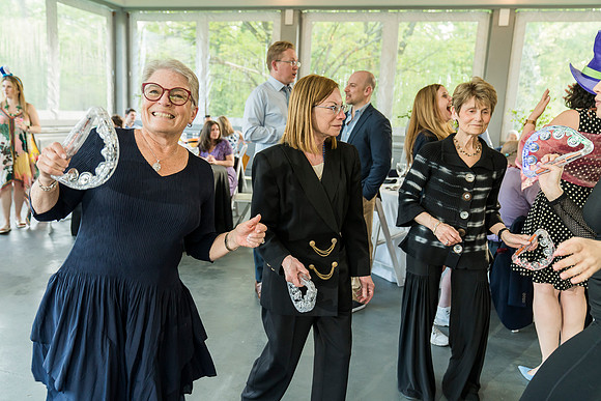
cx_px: 300
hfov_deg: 63.6
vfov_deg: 45.0
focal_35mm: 29
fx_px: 484
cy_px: 200
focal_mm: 29
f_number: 3.5
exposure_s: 1/200
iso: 1250
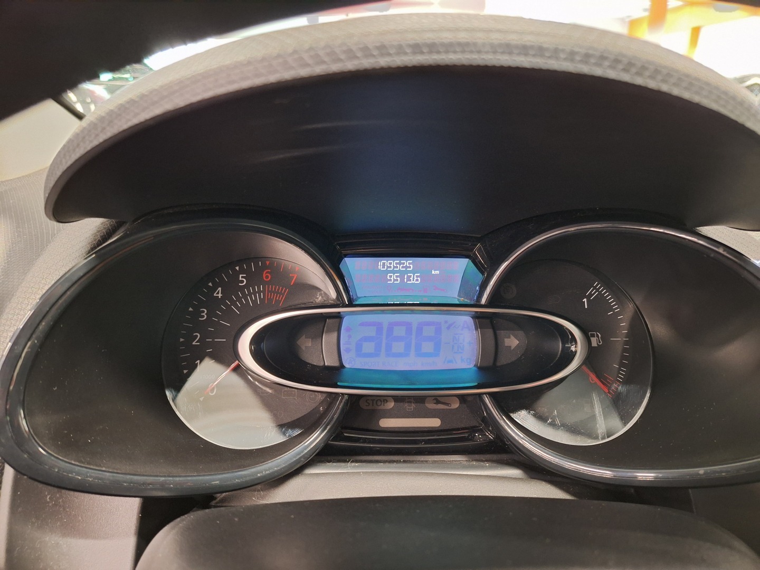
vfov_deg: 58.9
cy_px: 285
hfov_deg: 73.9
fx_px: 505
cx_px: 380
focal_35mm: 23
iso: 800
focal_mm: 5.54
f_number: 1.8
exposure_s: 1/20
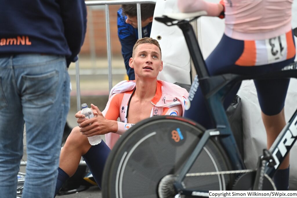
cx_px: 148
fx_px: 1650
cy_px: 99
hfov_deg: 10.3
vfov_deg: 6.9
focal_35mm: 200
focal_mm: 200
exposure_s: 1/1000
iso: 1600
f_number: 2.8
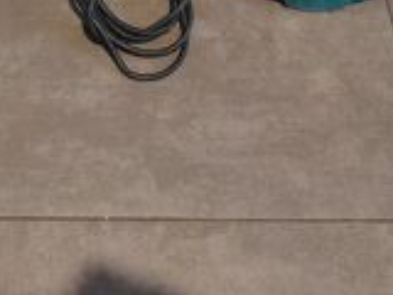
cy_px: -88
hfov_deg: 26.4
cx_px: 69
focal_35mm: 72
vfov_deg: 18.9
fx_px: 817
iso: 4919
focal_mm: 5.25
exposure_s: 1/25
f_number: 1.75
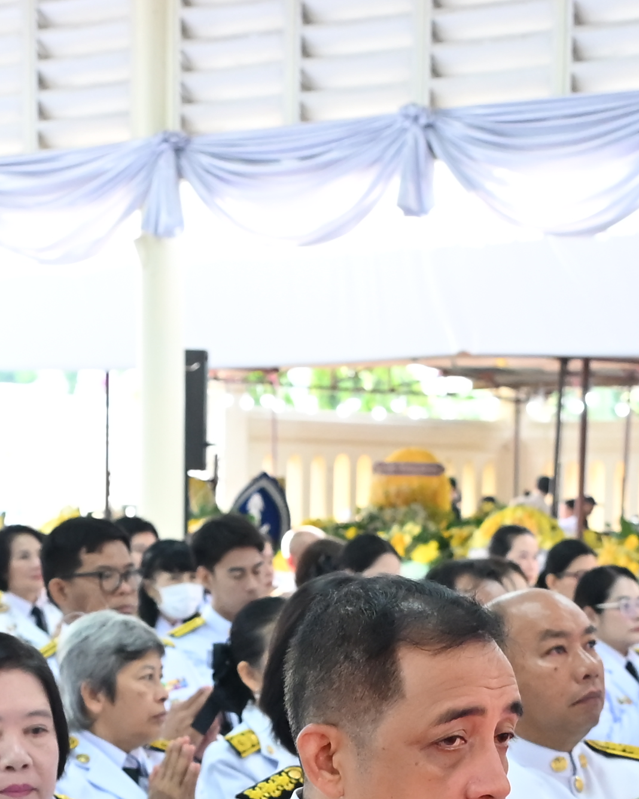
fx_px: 2814
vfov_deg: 15.4
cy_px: 1041
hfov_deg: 12.9
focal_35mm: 119
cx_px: 411
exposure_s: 1/250
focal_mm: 28
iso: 2000
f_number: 4
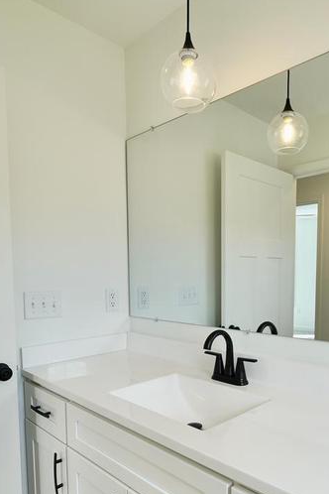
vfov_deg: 68.5
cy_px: 304
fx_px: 356
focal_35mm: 26
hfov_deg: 49.1
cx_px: 205
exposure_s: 1/160
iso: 200
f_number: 4
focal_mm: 12
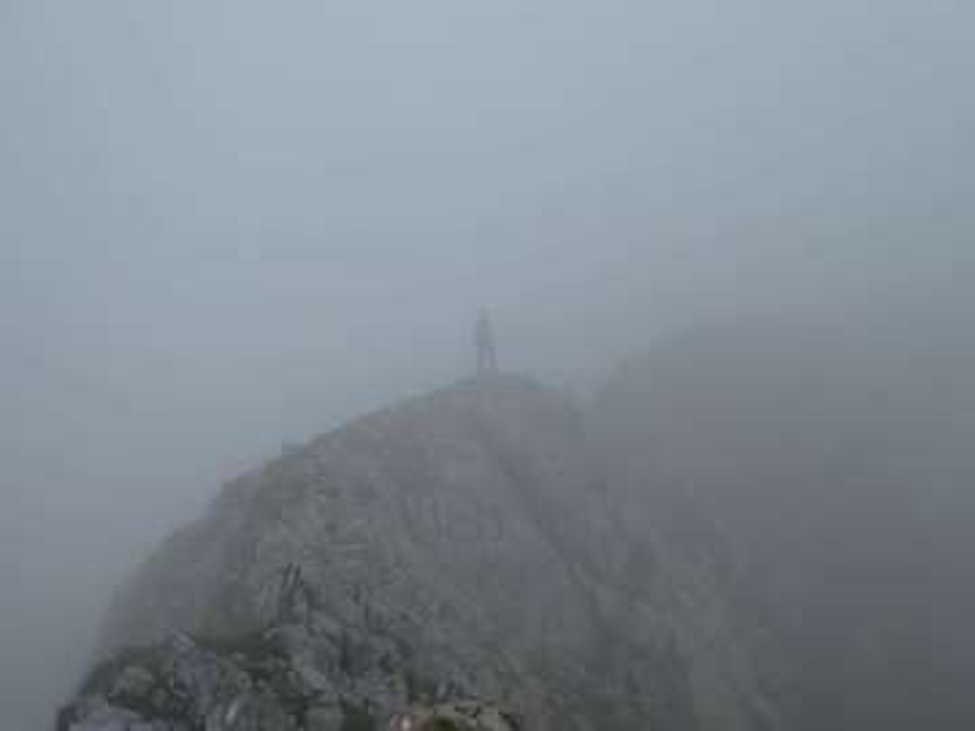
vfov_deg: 36.0
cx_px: 488
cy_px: 366
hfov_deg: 46.8
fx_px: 1127
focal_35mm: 40
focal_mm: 7.2
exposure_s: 1/1000
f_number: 4
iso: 80
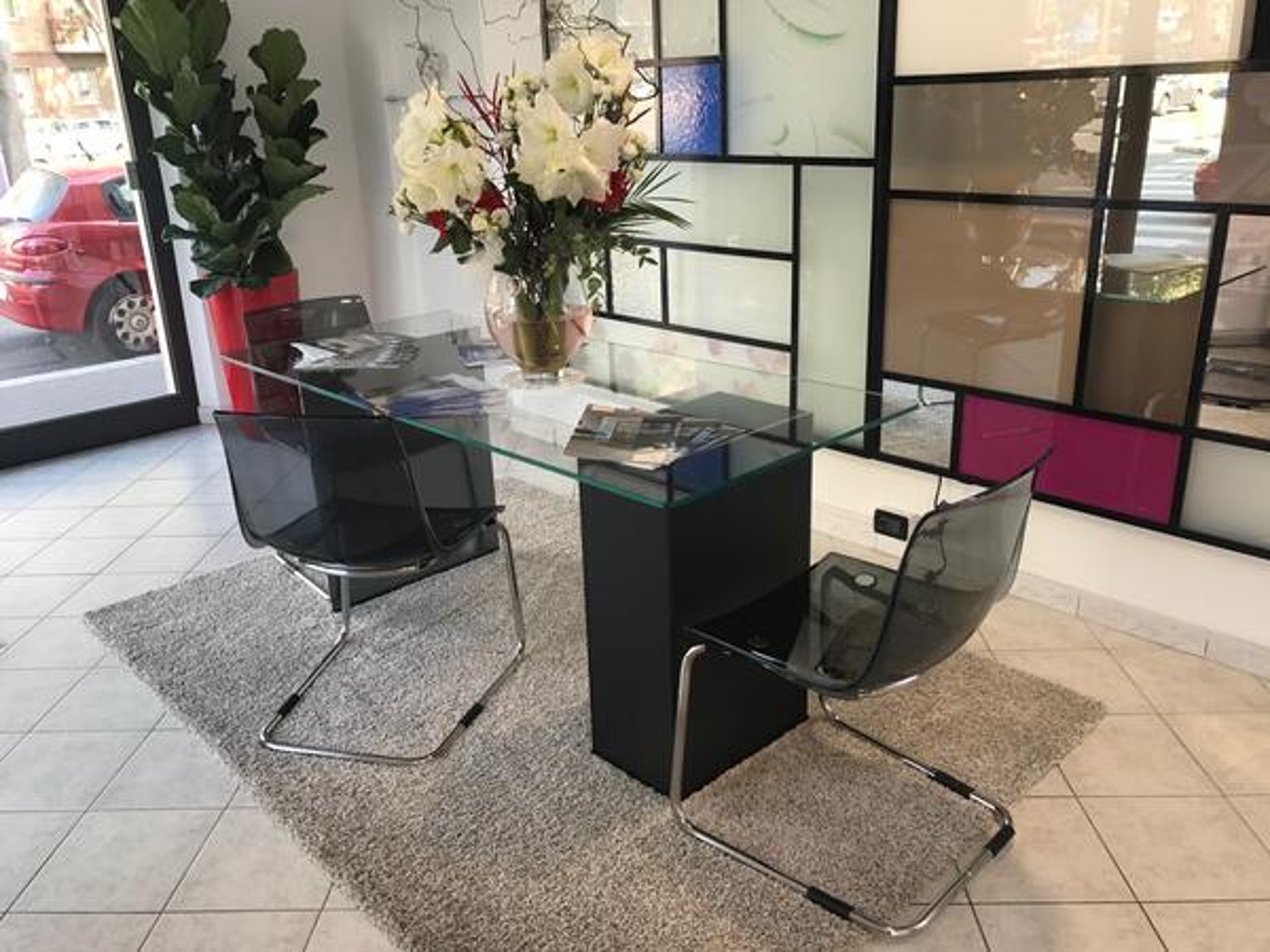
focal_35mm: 28
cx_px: 635
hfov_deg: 63.4
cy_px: 476
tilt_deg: -18.8
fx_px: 1027
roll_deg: +2.1
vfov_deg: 49.7
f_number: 1.8
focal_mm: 3.99
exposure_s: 1/50
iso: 25
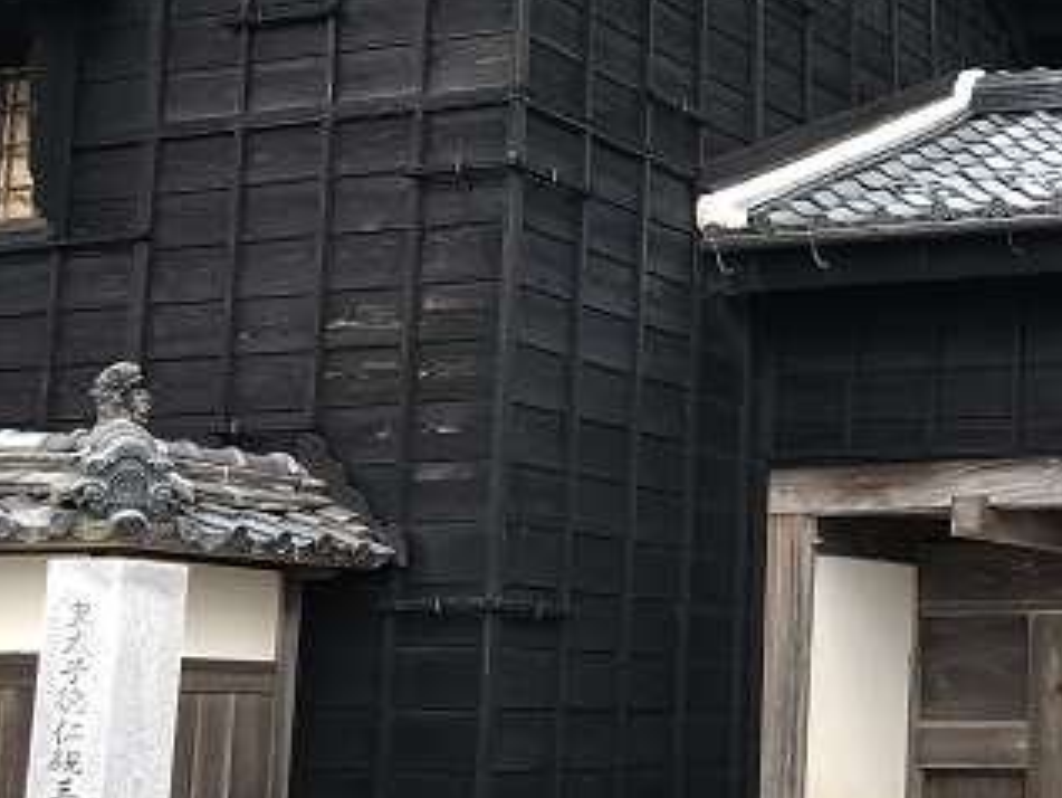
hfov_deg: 25.8
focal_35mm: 72
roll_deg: -0.5
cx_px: 1037
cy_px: 357
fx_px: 2210
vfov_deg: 20.4
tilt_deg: +9.8
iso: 20
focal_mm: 3.99
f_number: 1.8
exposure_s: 1/144
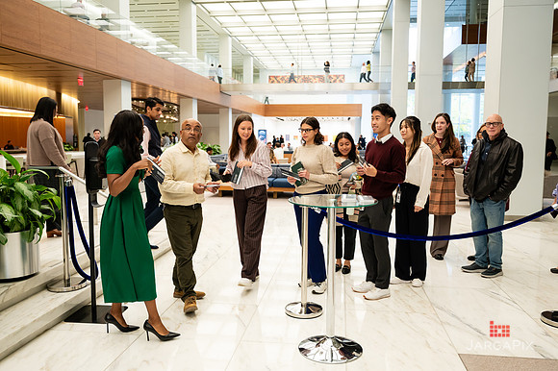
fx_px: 479
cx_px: 279
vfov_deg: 42.4
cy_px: 186
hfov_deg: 60.4
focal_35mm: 31
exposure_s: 1/200
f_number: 3.2
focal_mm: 30.5
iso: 1000
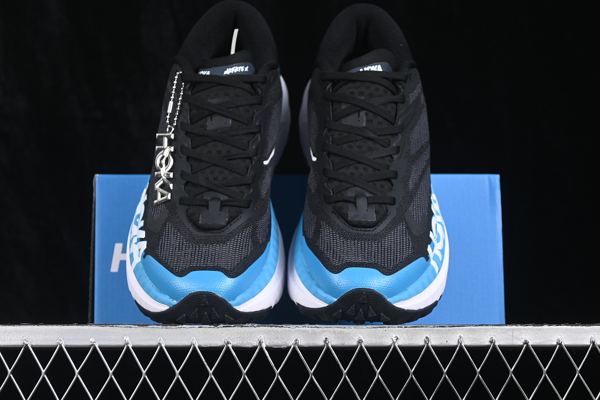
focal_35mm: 75
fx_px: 1250
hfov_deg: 27.0
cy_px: 200
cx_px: 300
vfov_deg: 18.2
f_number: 6.3
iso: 160
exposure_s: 1/60
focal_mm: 50
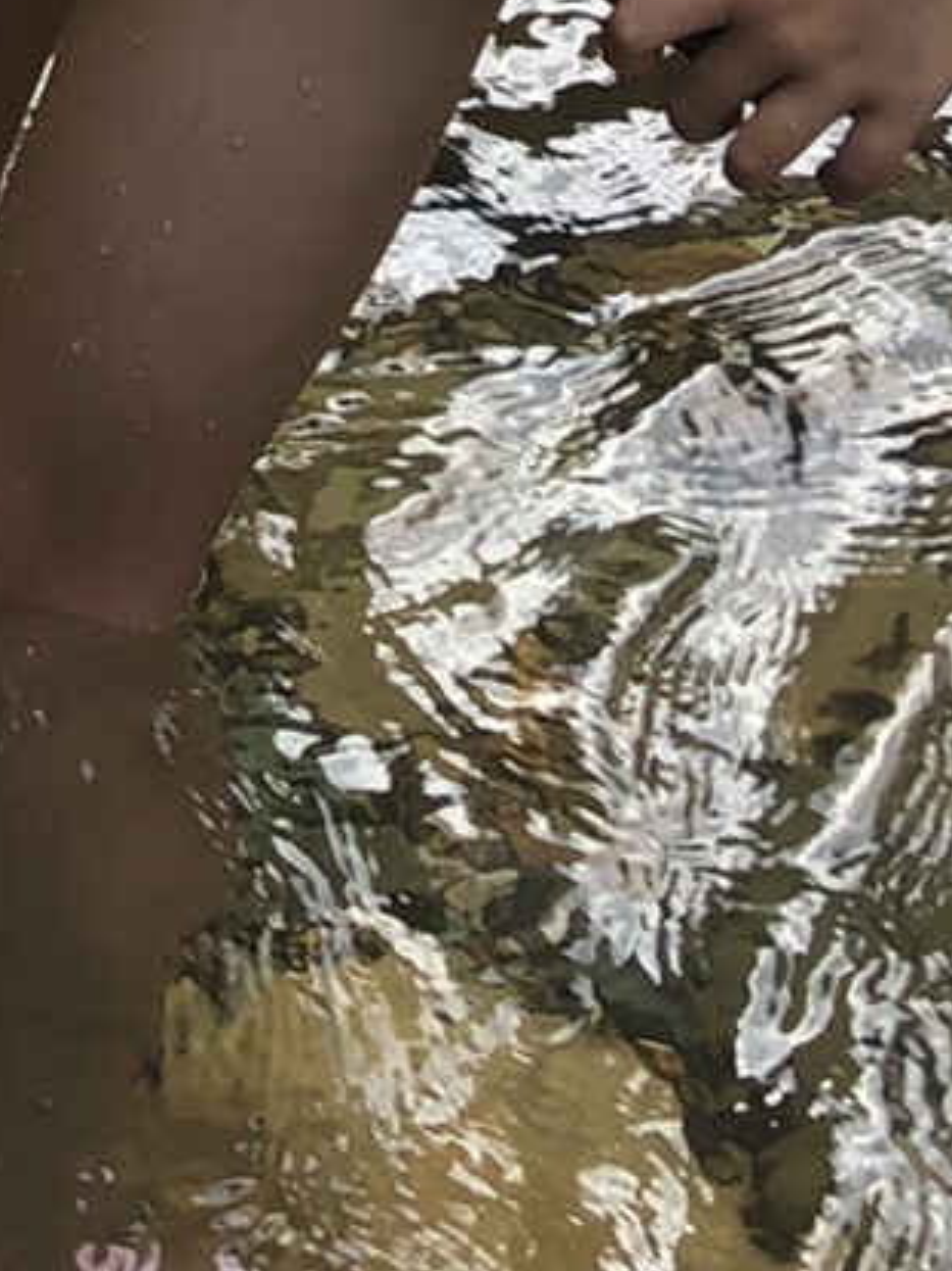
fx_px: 4953
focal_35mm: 135
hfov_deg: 10.4
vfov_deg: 12.7
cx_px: -713
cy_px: -1299
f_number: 1.8
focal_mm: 4
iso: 20
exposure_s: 1/193
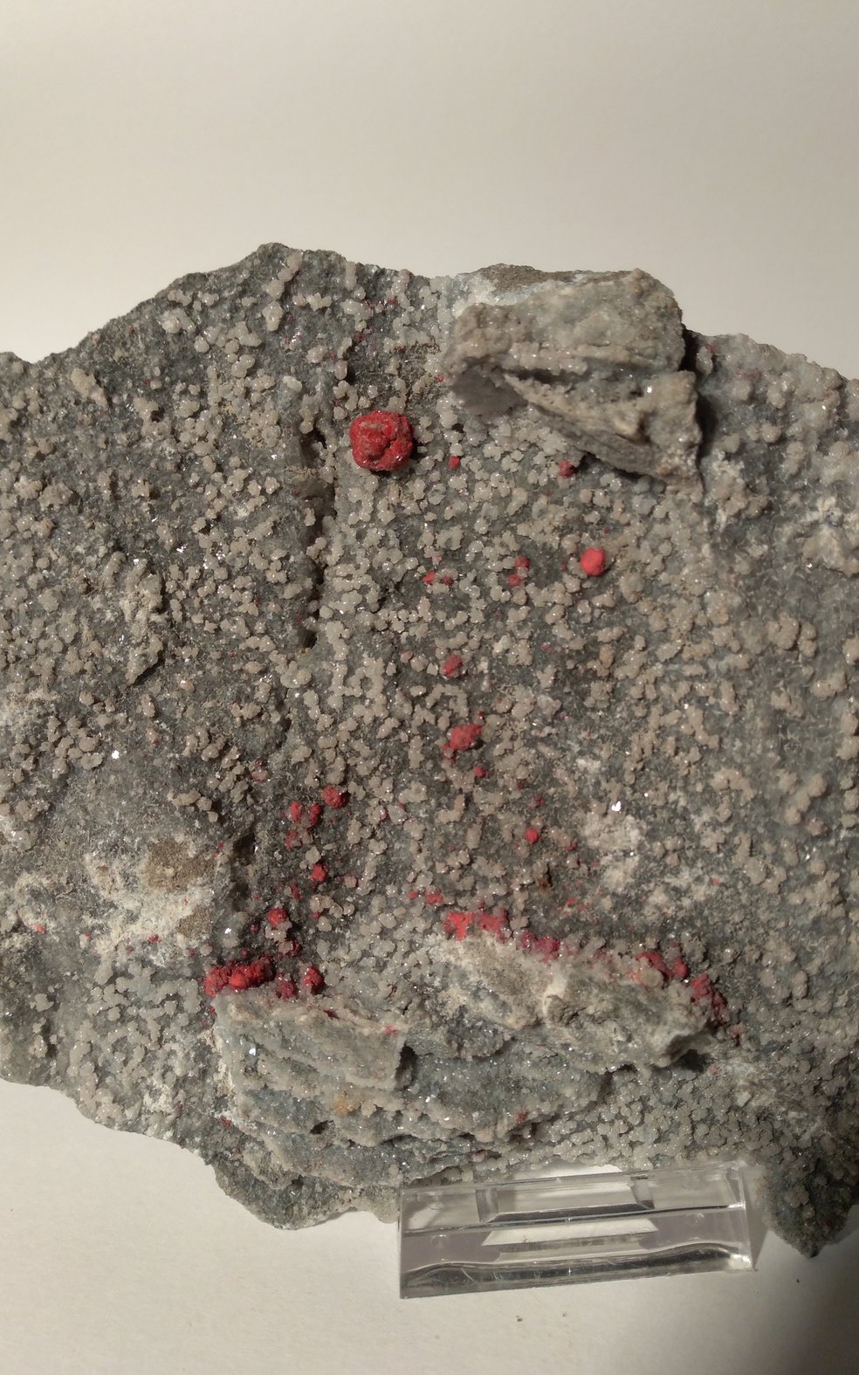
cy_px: 695
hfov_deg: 44.5
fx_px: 1049
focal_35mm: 28
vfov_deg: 66.5
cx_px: 440
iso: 101
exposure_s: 1/50
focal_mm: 3.54
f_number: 2
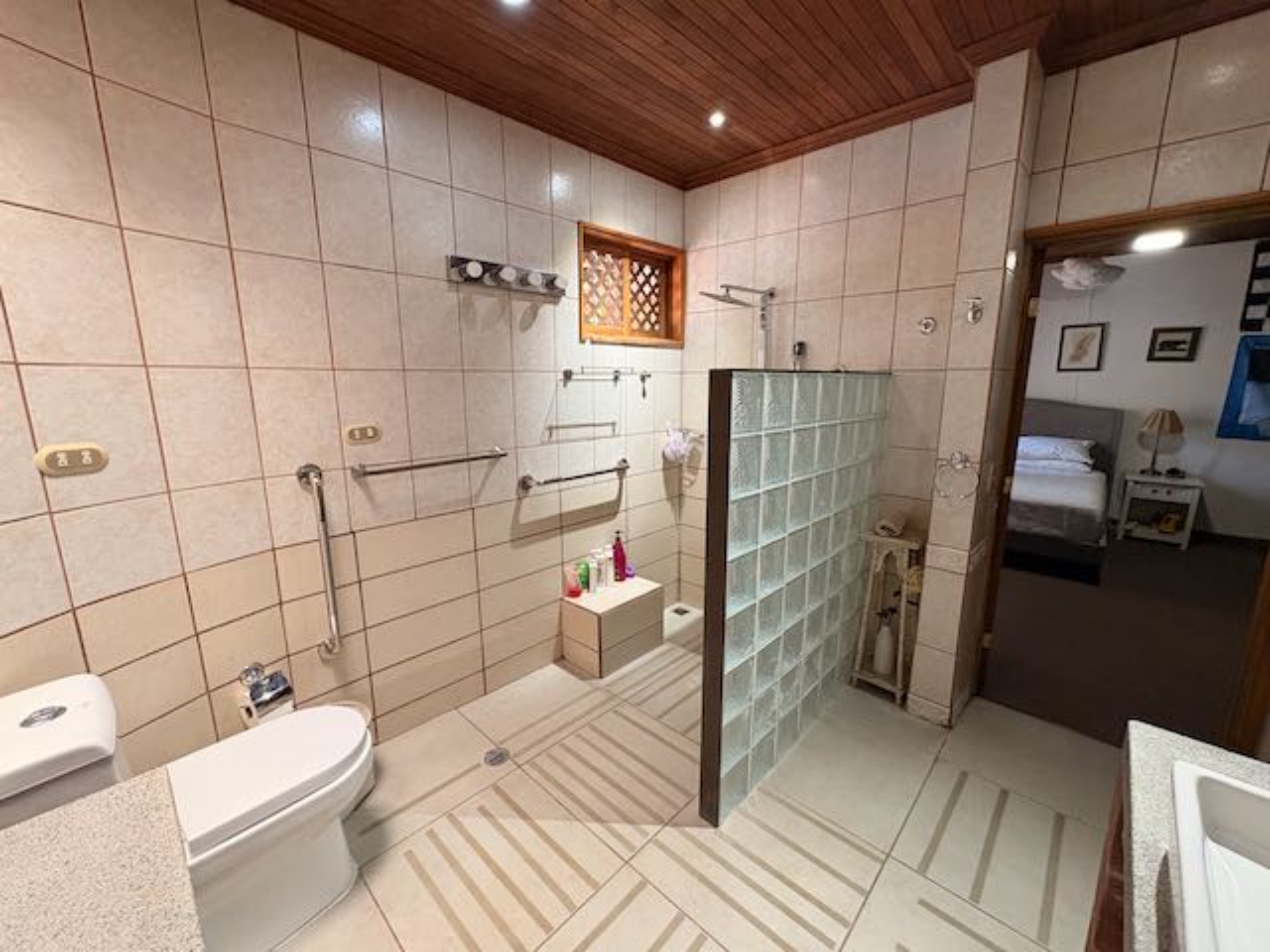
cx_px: 635
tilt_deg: -10.6
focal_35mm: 14
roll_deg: +0.6
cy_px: 476
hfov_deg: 102.1
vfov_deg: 85.7
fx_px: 514
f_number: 2.2
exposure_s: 1/60
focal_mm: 2.22
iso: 400
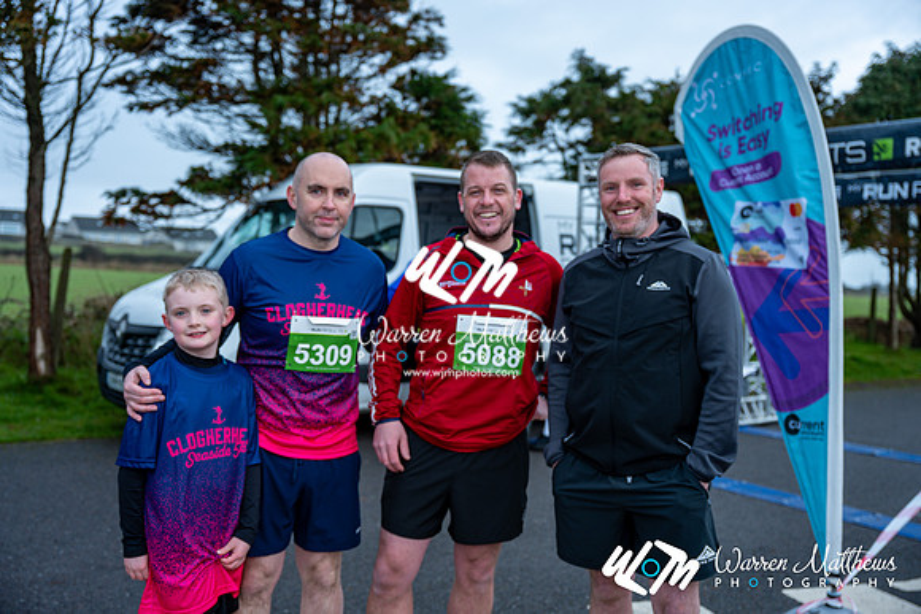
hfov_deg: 53.1
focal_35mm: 36
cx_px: 460
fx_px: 921
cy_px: 307
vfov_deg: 36.9
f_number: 2.8
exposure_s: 1/320
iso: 100
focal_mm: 36
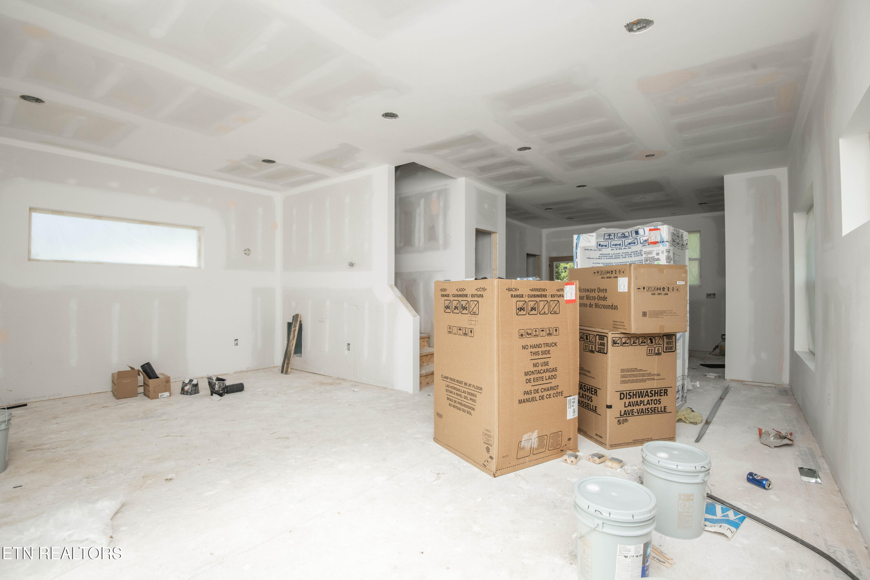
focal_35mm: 16
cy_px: 290
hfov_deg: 96.7
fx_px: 387
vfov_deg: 73.7
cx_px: 435
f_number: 9
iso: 400
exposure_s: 1/250
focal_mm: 16
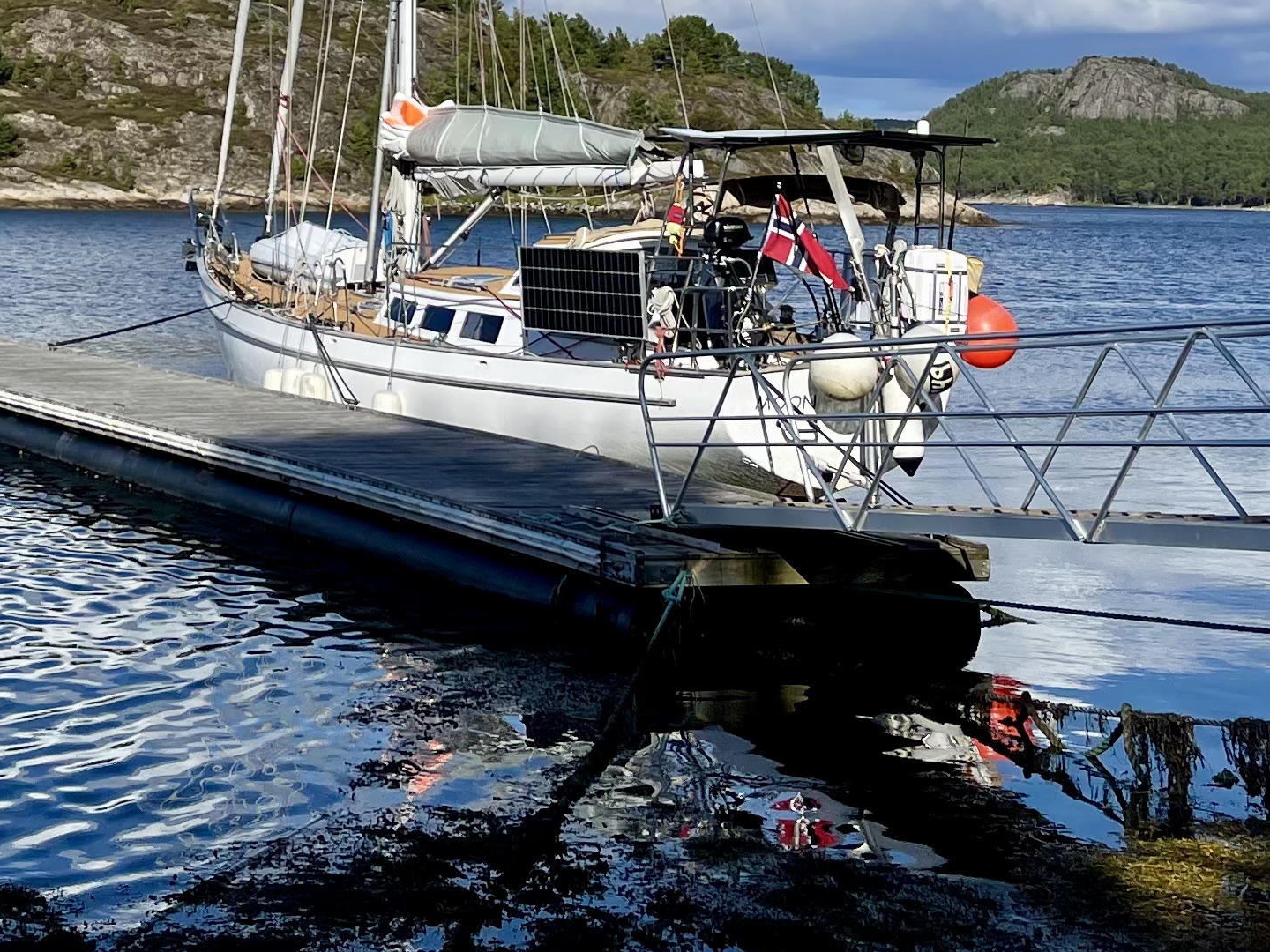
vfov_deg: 19.7
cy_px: -209
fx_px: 2568
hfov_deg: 26.8
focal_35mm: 70
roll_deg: -0.9
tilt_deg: +6.9
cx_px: 123
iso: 32
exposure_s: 1/7407
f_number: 1.6
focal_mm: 5.1
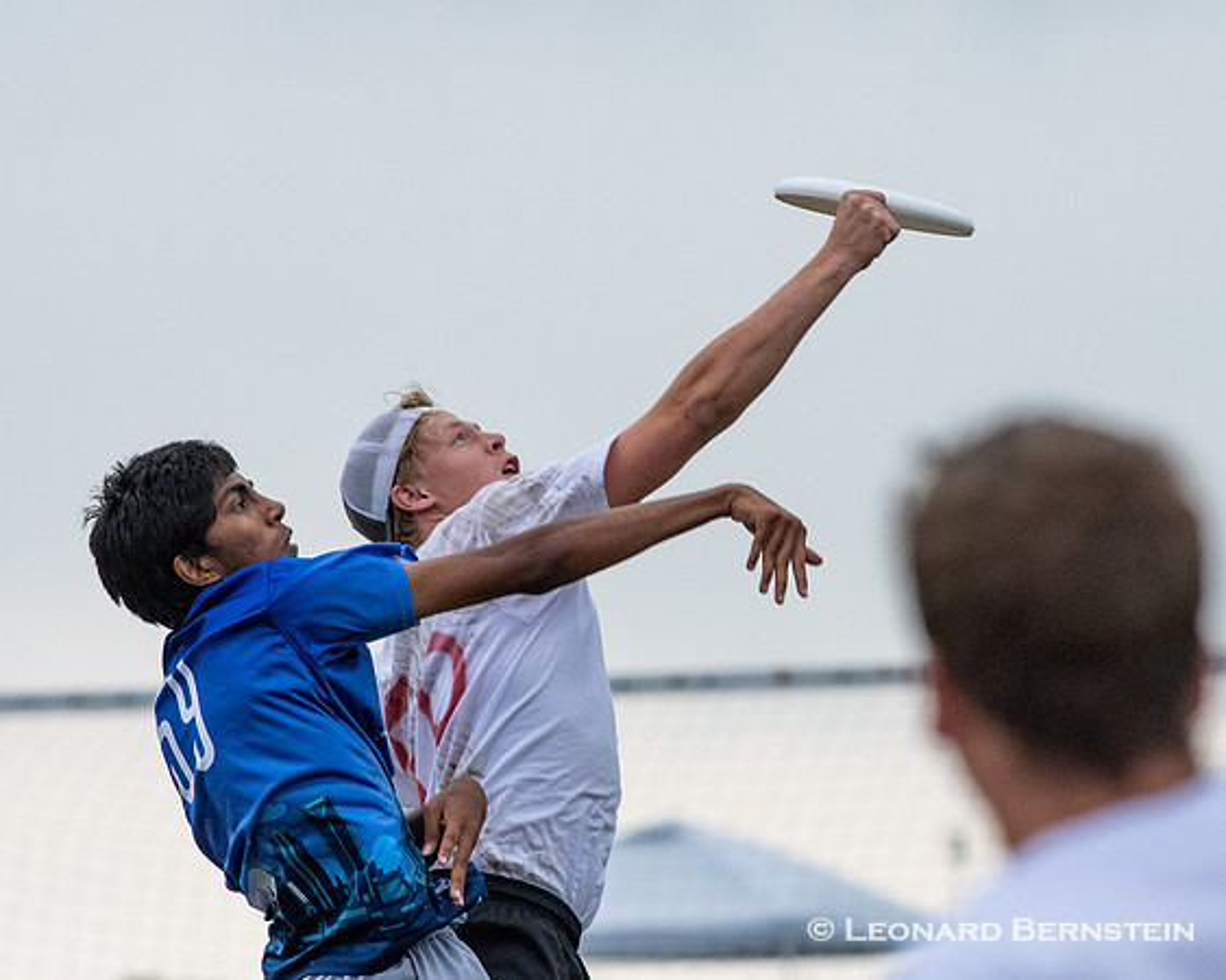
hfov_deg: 3.7
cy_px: 473
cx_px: 696
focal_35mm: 524
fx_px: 19020
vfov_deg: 3.0
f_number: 7.1
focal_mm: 300
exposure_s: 1/2000
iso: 1600
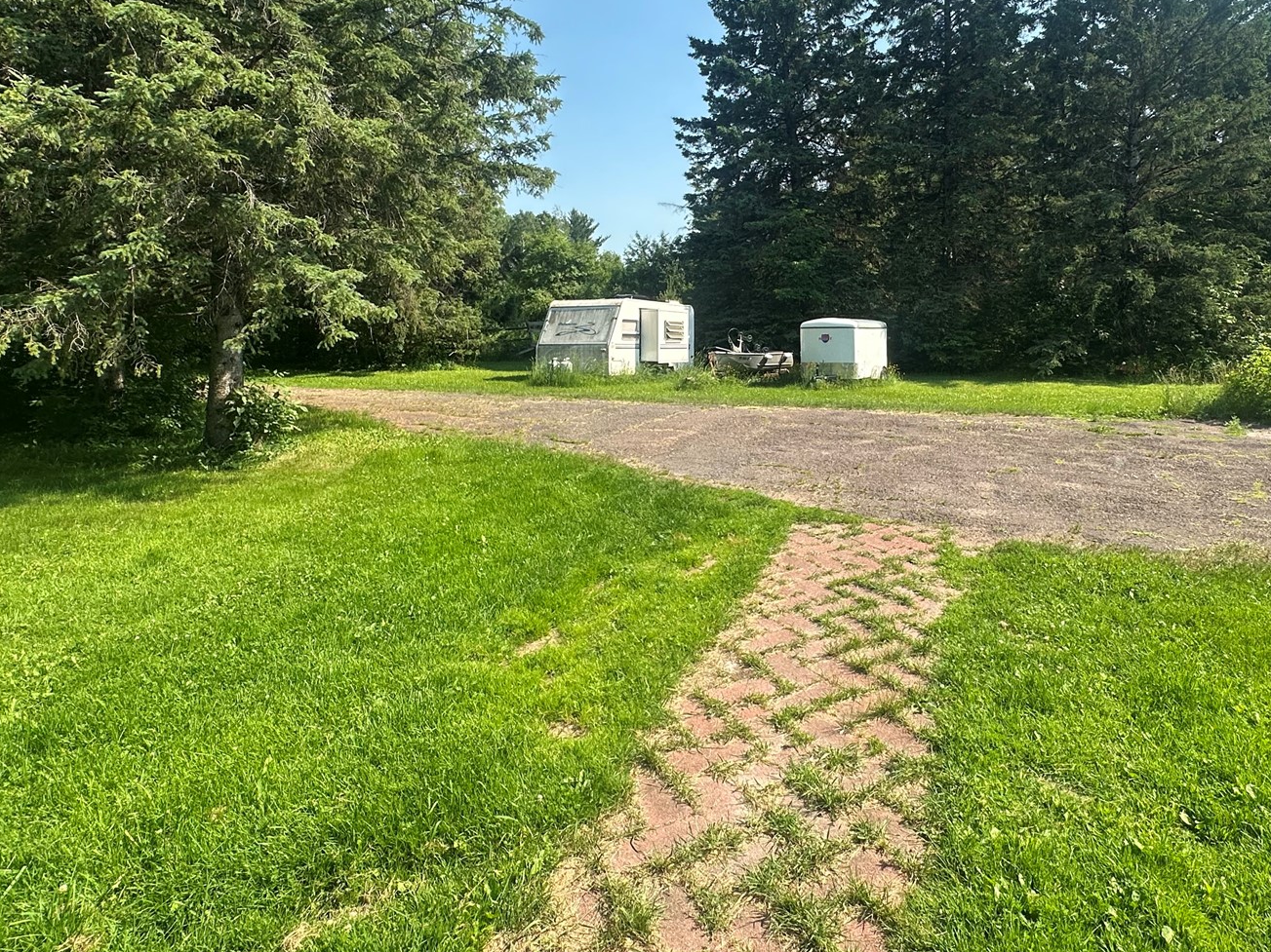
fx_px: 808
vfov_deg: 60.2
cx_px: 717
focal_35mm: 22
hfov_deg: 76.0
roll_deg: +0.3
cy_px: 355
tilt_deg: -0.4
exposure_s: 1/824
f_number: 2.2
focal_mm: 2.22
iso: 40
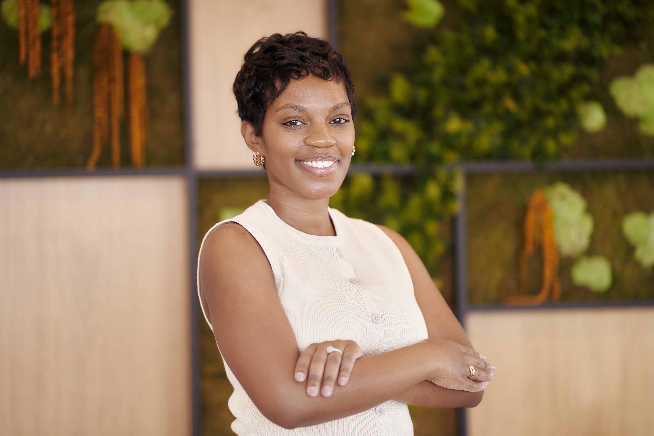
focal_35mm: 85
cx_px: 327
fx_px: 1544
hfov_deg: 23.9
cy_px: 218
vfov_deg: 16.1
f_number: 1.8
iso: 1000
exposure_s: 1/1000
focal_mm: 85
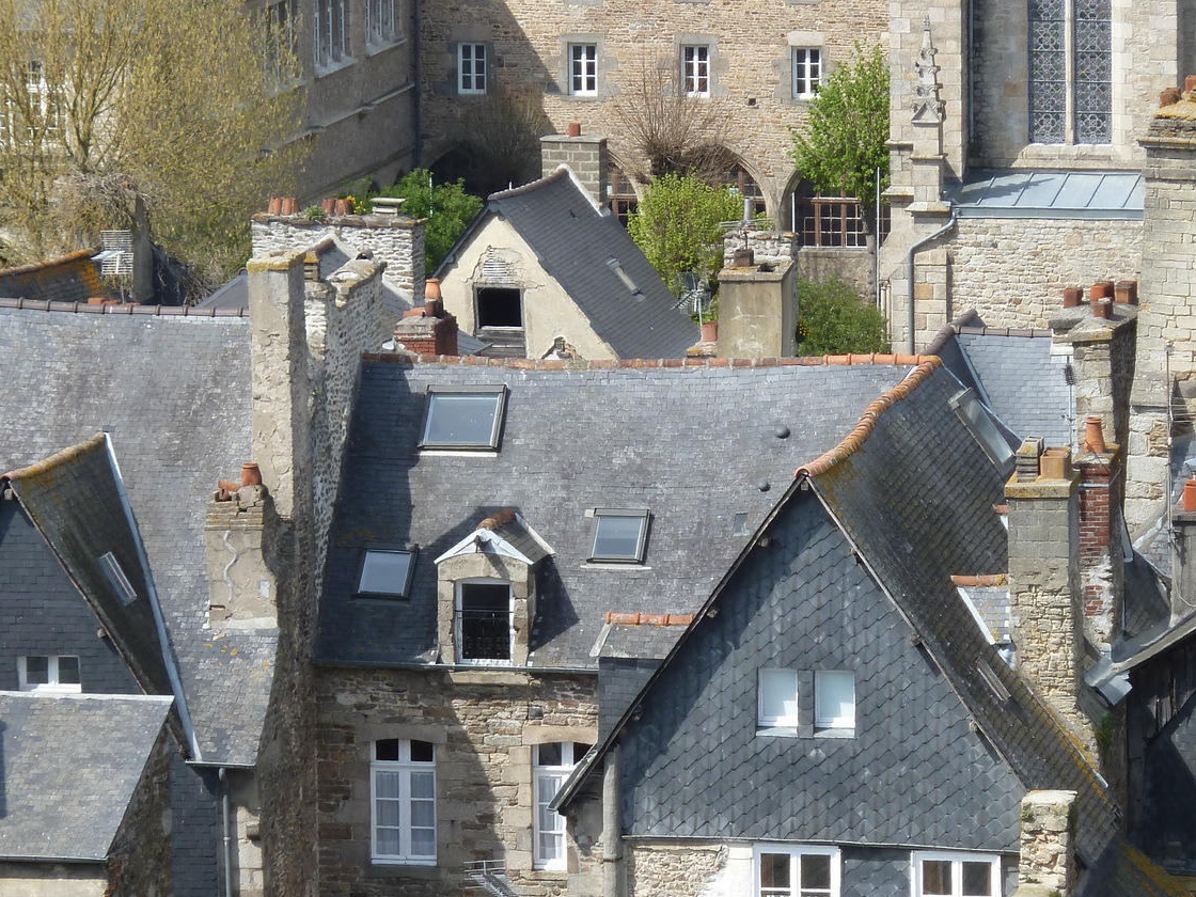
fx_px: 8983
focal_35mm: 260
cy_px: 601
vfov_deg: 5.7
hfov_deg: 7.6
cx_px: 714
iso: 80
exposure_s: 1/320
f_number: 4.5
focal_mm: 29.9
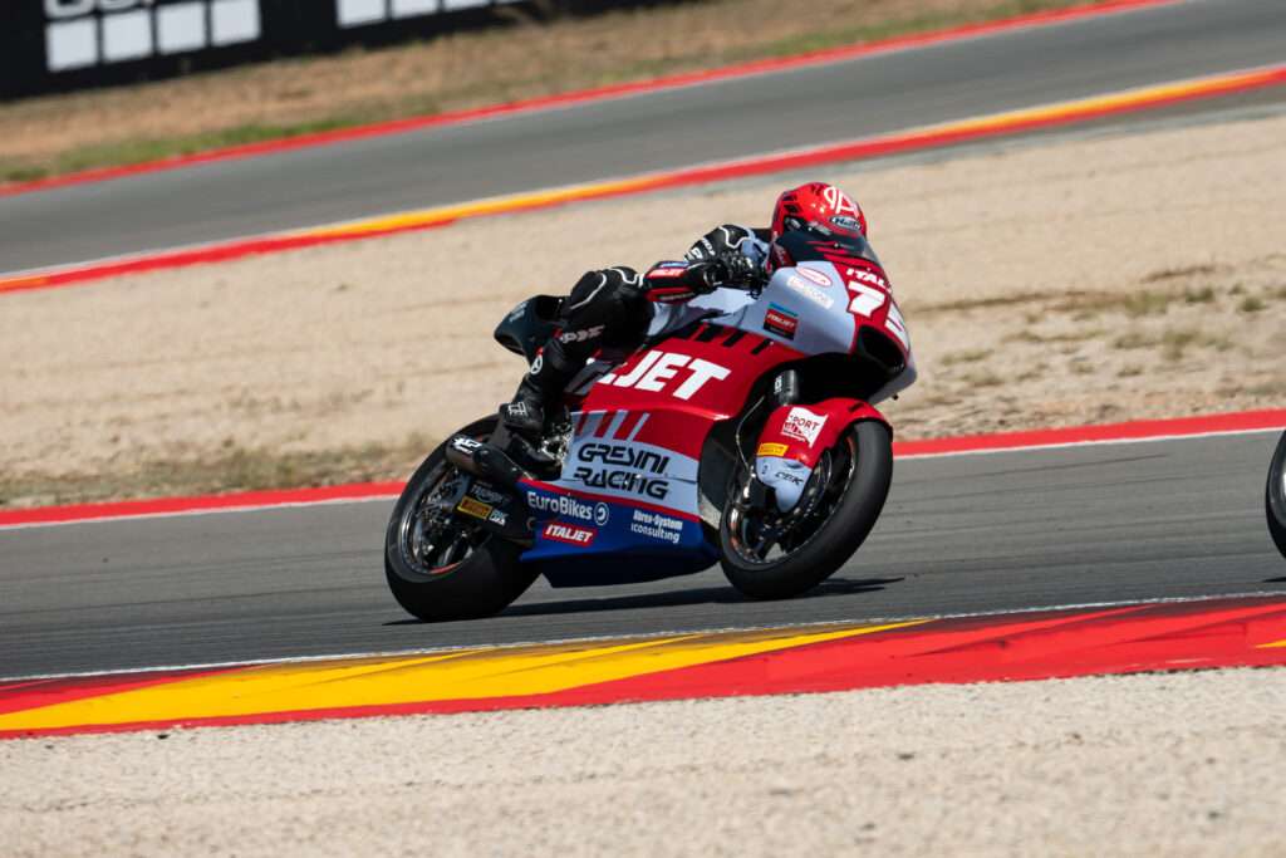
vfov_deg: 2.6
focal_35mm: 526
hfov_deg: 3.9
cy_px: 397
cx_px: 643
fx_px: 18805
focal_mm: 400
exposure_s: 1/2000
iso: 200
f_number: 7.1
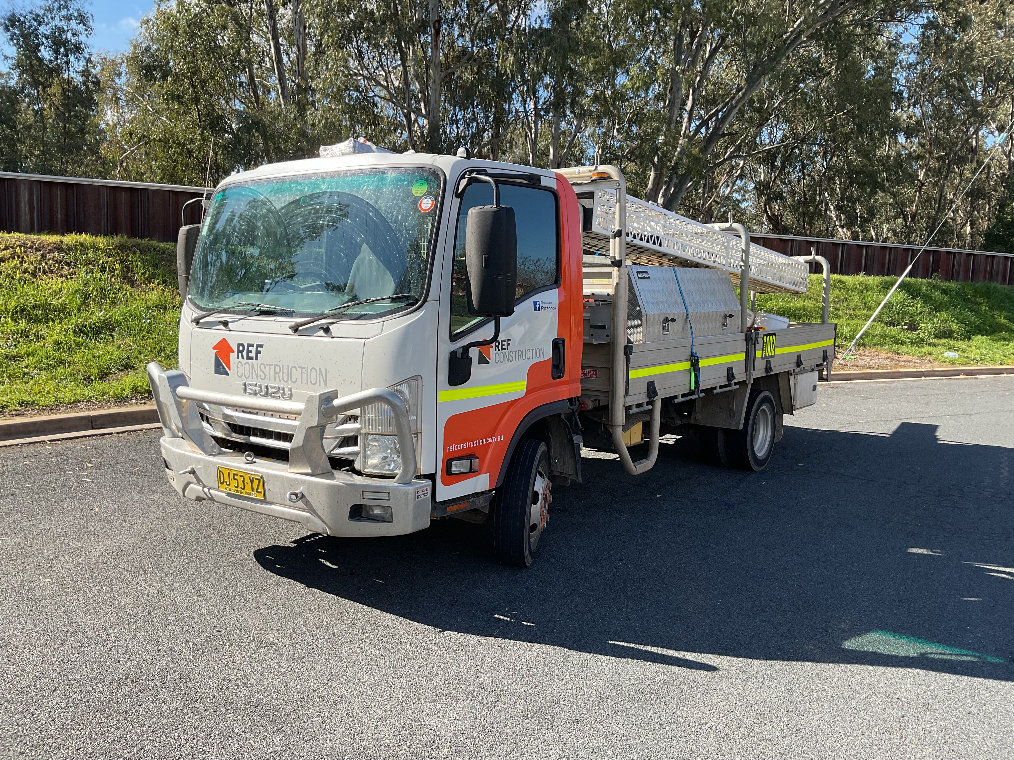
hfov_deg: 61.7
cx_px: 507
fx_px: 849
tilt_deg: -8.9
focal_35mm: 29
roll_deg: -1.9
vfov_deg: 48.2
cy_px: 380
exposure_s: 1/719
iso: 16
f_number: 1.8
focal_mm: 3
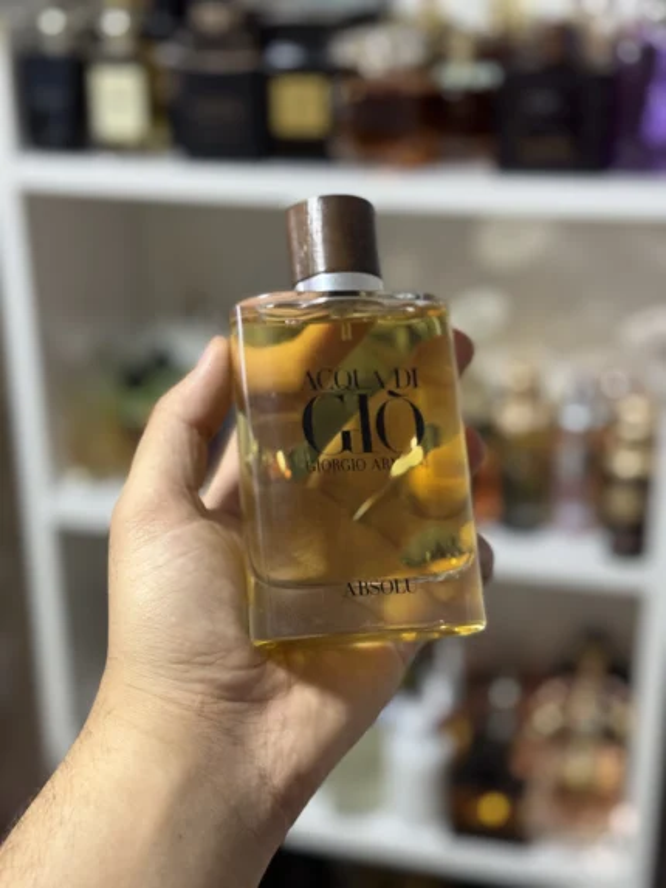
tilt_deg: -21.3
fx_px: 1231
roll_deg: -0.6
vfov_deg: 39.6
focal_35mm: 48
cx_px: 333
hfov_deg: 30.3
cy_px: 444
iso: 200
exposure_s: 1/50
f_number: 1.78
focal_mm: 6.76
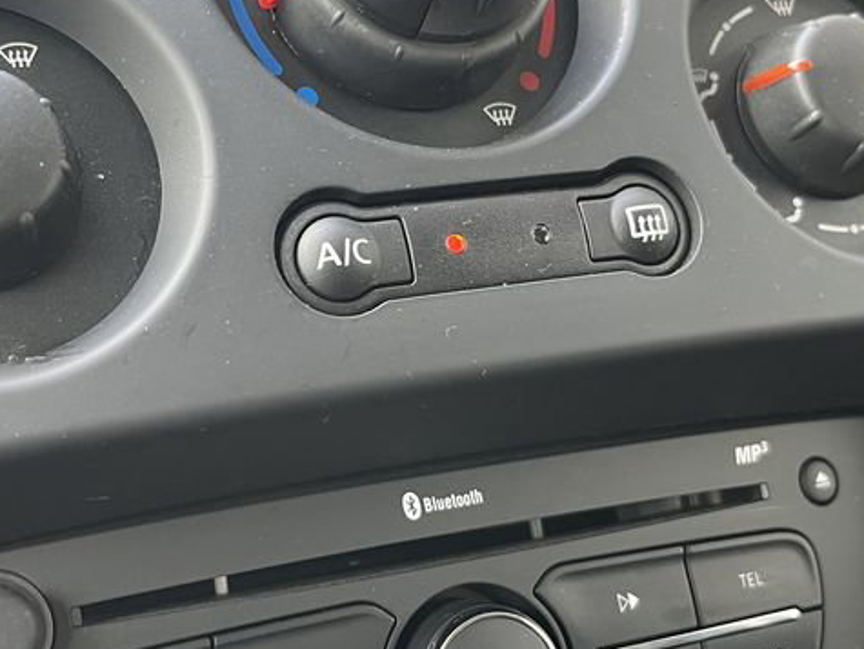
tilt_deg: -22.3
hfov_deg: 34.2
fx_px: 1399
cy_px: 351
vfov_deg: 26.1
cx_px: 331
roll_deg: -4.1
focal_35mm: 56
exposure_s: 1/96
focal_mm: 5.1
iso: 125
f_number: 1.6
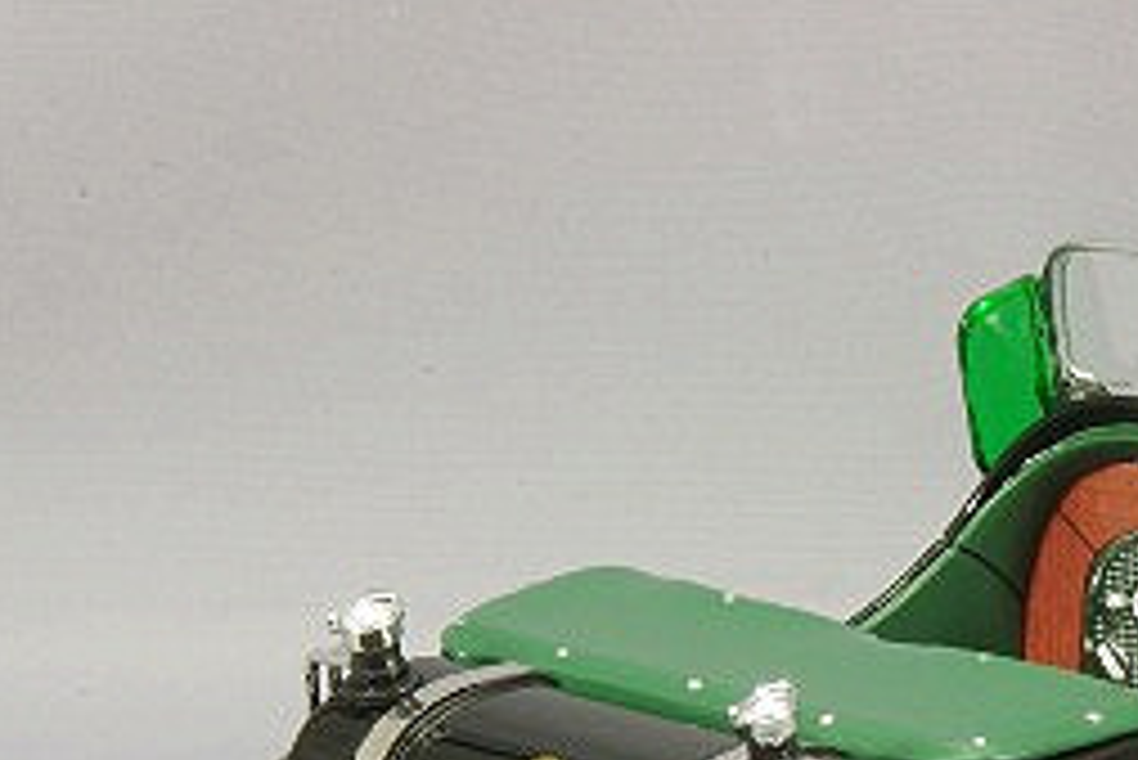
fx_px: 8951
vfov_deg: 4.9
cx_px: 1273
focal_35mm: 283
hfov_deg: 7.2
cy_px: 798
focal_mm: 75
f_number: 32
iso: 400
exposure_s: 1
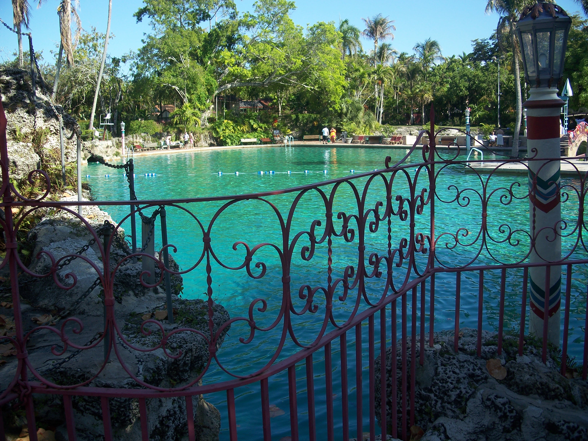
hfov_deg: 50.1
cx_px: 294
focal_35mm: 37
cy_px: 220
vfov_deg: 38.7
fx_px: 628
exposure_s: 1/500
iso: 64
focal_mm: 7.8
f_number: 2.8
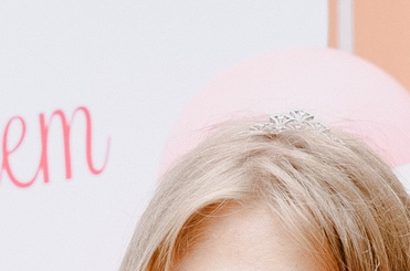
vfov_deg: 5.4
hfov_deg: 8.4
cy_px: 566
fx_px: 2793
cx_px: 331
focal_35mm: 246
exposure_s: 1/160
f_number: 3.5
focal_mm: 34
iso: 200
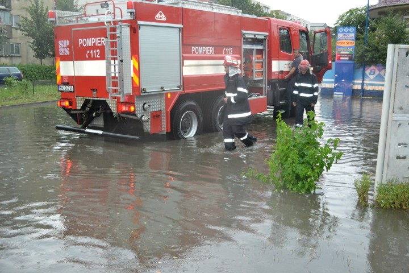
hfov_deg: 49.6
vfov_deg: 34.2
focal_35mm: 39
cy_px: 136
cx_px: 204
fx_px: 443
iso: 1250
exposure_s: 1/60
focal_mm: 26
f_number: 4.2
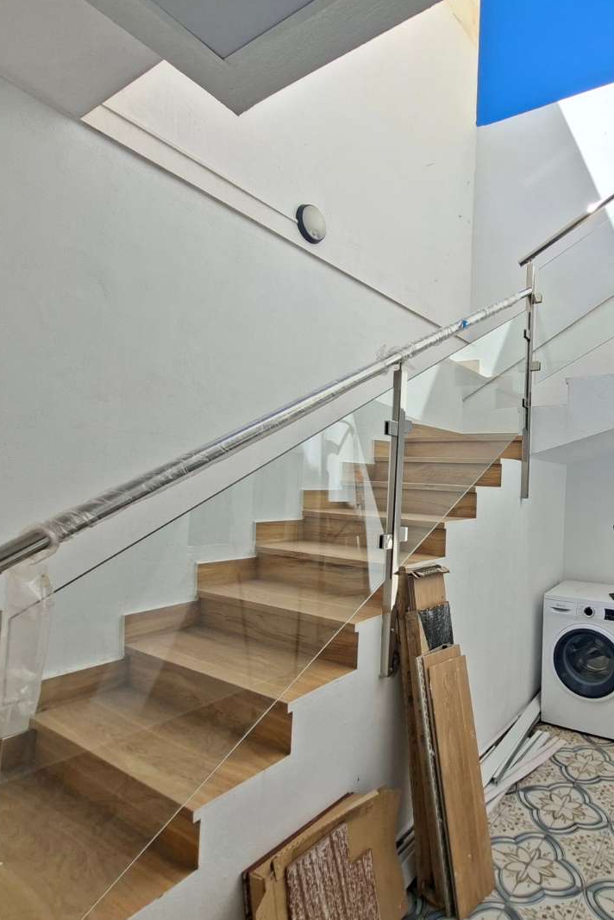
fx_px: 486
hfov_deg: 62.1
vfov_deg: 86.8
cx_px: 434
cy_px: 479
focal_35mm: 19
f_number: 2.2
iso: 40
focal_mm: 1.74
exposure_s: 1/543
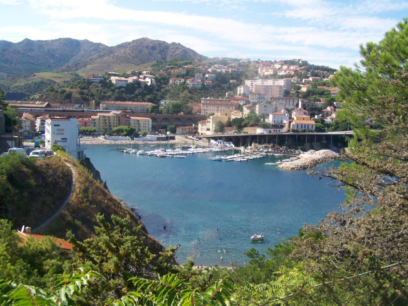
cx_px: 204
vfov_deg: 37.7
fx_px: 448
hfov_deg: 49.0
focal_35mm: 38
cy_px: 153
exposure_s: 1/320
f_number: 4
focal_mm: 6.3
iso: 64
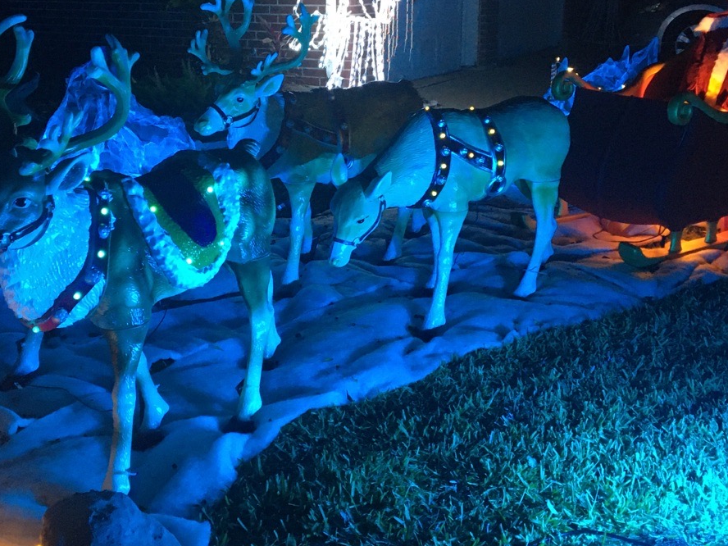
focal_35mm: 49
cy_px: 194
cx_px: 307
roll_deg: +1.1
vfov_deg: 29.5
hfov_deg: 38.8
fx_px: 1031
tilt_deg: -13.6
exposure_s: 1/30
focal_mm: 4.15
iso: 200
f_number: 2.2
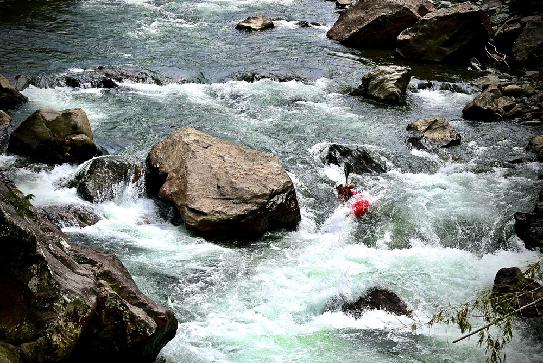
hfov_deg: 27.0
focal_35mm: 75
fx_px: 1131
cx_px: 272
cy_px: 182
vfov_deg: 18.2
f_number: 5.6
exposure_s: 1/400
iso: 100
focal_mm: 50
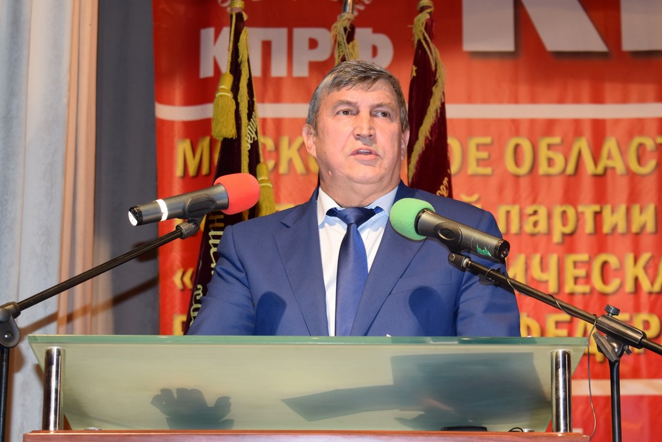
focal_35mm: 82
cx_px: 331
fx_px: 1517
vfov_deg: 16.6
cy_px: 221
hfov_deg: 24.6
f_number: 5.6
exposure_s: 1/60
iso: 800
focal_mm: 55
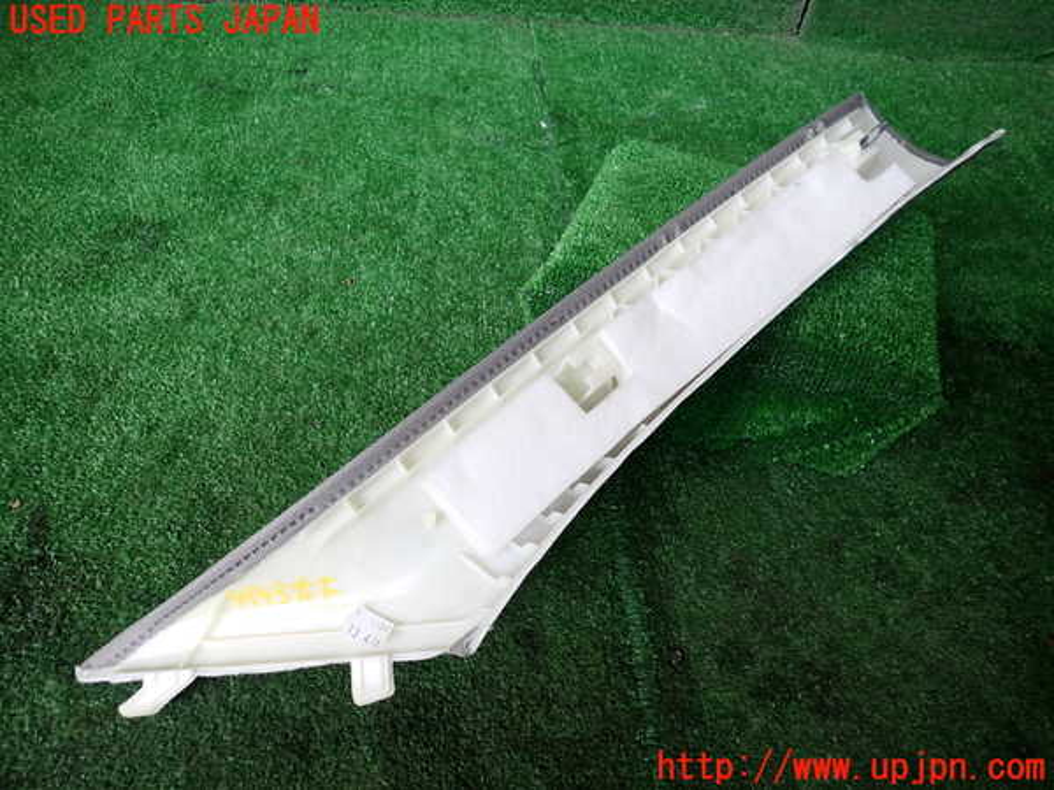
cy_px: 395
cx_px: 527
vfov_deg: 54.9
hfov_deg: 69.4
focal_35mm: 25
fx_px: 761
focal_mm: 4.5
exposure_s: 1/125
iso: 100
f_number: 2
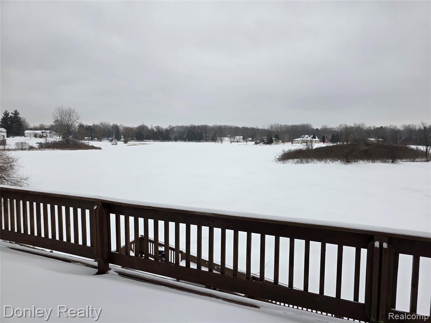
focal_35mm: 23
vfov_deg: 58.9
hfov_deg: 73.9
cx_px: 216
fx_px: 286
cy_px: 162
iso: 40
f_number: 1.7
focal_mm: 6.3
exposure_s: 1/359
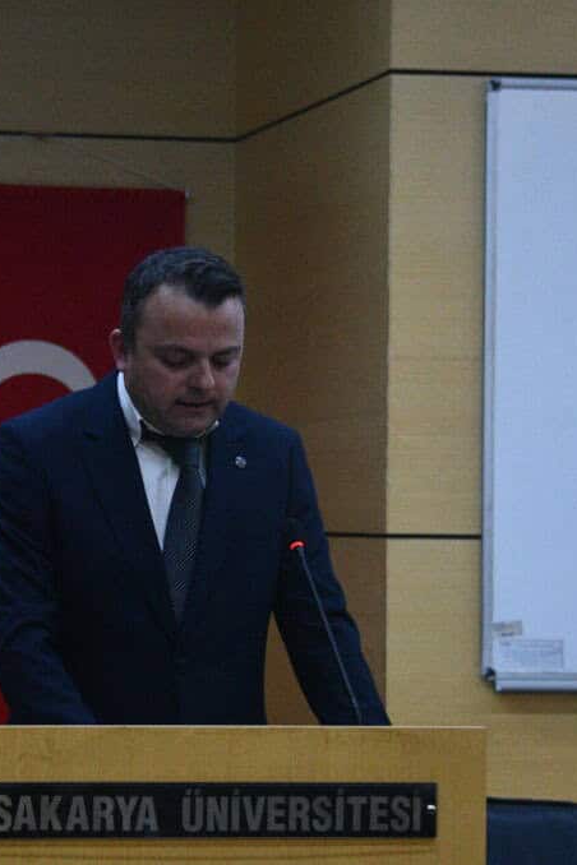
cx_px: 165
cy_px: 434
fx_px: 3702
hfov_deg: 8.9
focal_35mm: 154
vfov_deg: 13.3
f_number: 4.8
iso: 6400
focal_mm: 68
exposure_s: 1/160
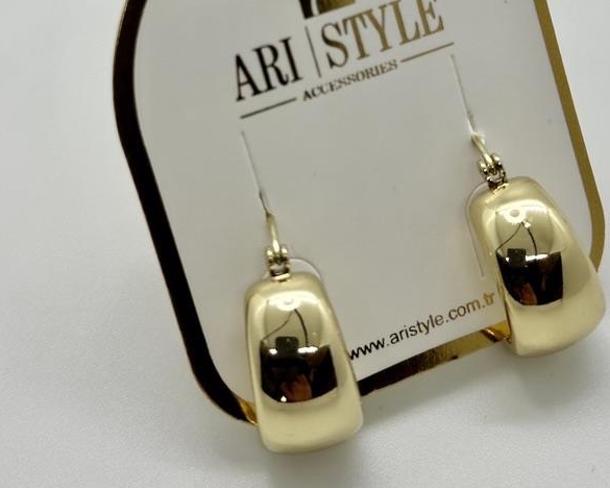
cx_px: 345
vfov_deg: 18.5
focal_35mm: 82
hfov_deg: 23.3
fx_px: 1480
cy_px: 90
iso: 50
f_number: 1.78
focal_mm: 6.86
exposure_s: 1/221
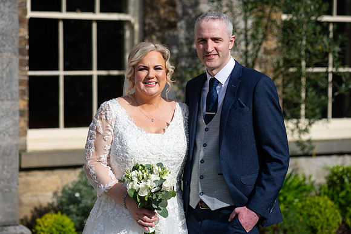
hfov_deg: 17.1
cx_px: 176
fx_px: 1170
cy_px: 117
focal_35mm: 120
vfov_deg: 11.4
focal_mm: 120
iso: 80
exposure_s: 1/640
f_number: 3.5
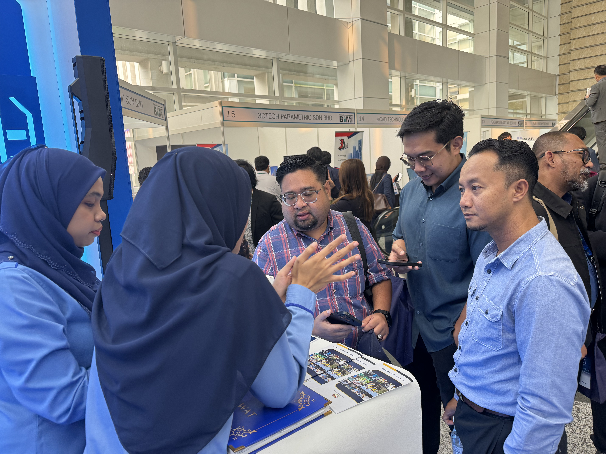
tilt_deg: -8.5
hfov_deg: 71.6
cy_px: 227
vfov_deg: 56.8
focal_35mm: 24
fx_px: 420
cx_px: 303
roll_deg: +3.8
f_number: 1.78
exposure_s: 1/100
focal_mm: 6.76
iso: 125
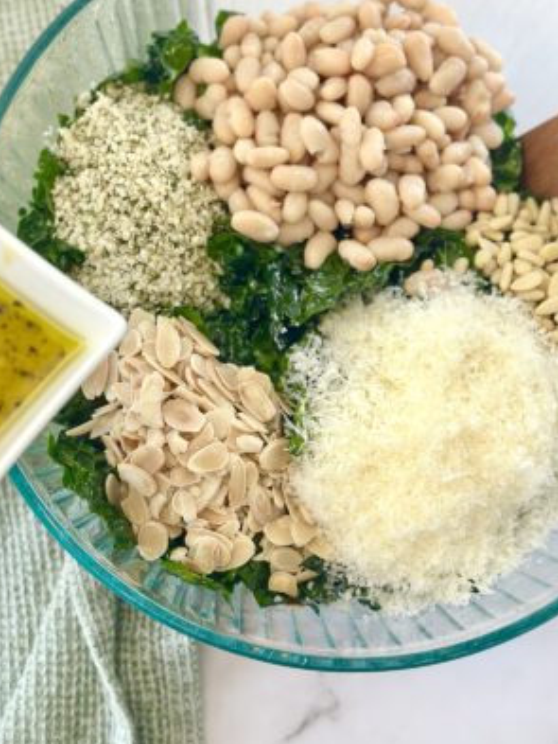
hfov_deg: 24.0
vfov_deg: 31.7
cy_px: 350
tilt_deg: -80.8
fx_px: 1310
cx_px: 220
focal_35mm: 61
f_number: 1.78
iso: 100
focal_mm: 6.86
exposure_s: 1/156
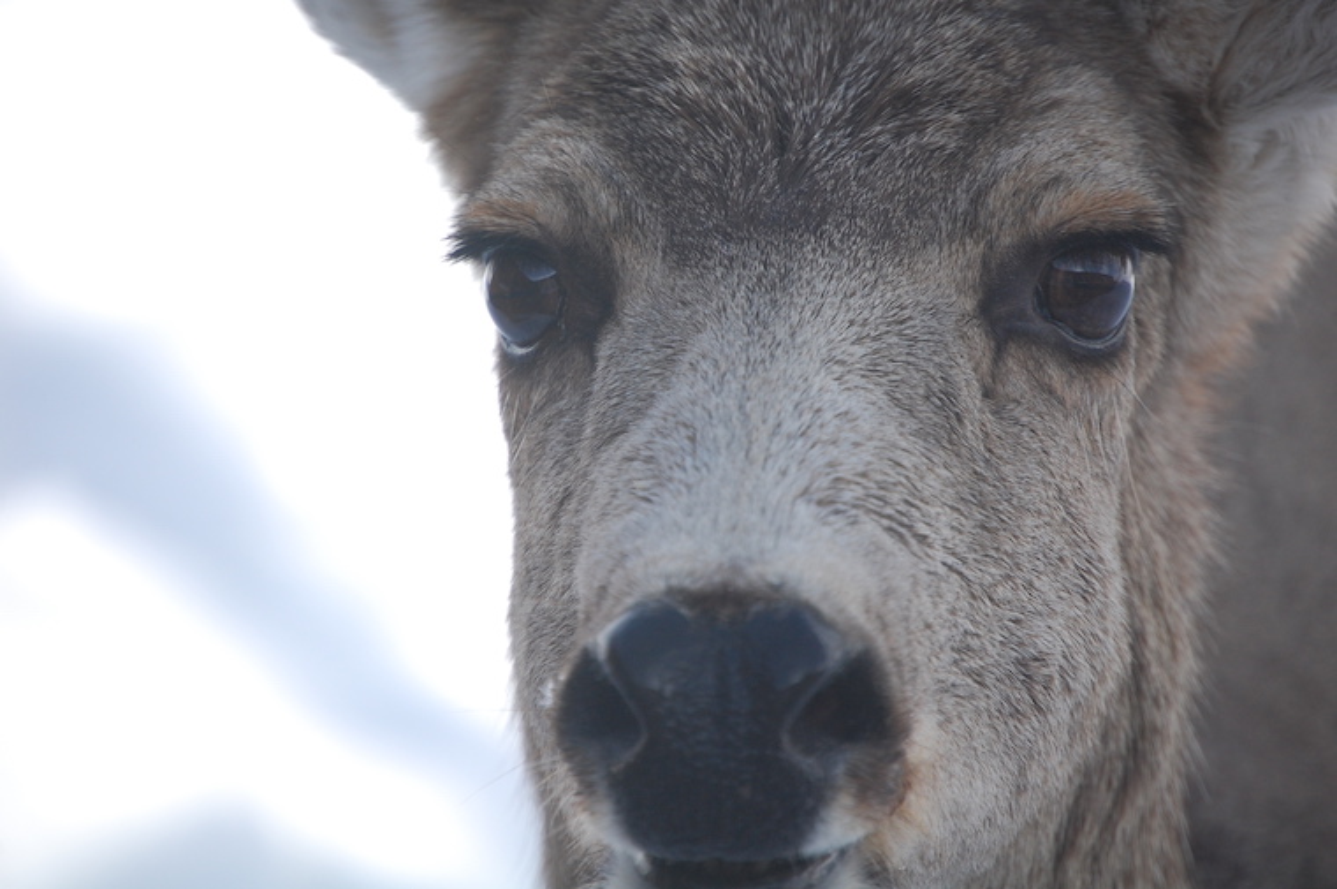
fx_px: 11130
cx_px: 668
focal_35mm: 300
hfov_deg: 6.9
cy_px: 444
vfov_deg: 4.6
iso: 400
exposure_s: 1/1000
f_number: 5.6
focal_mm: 200
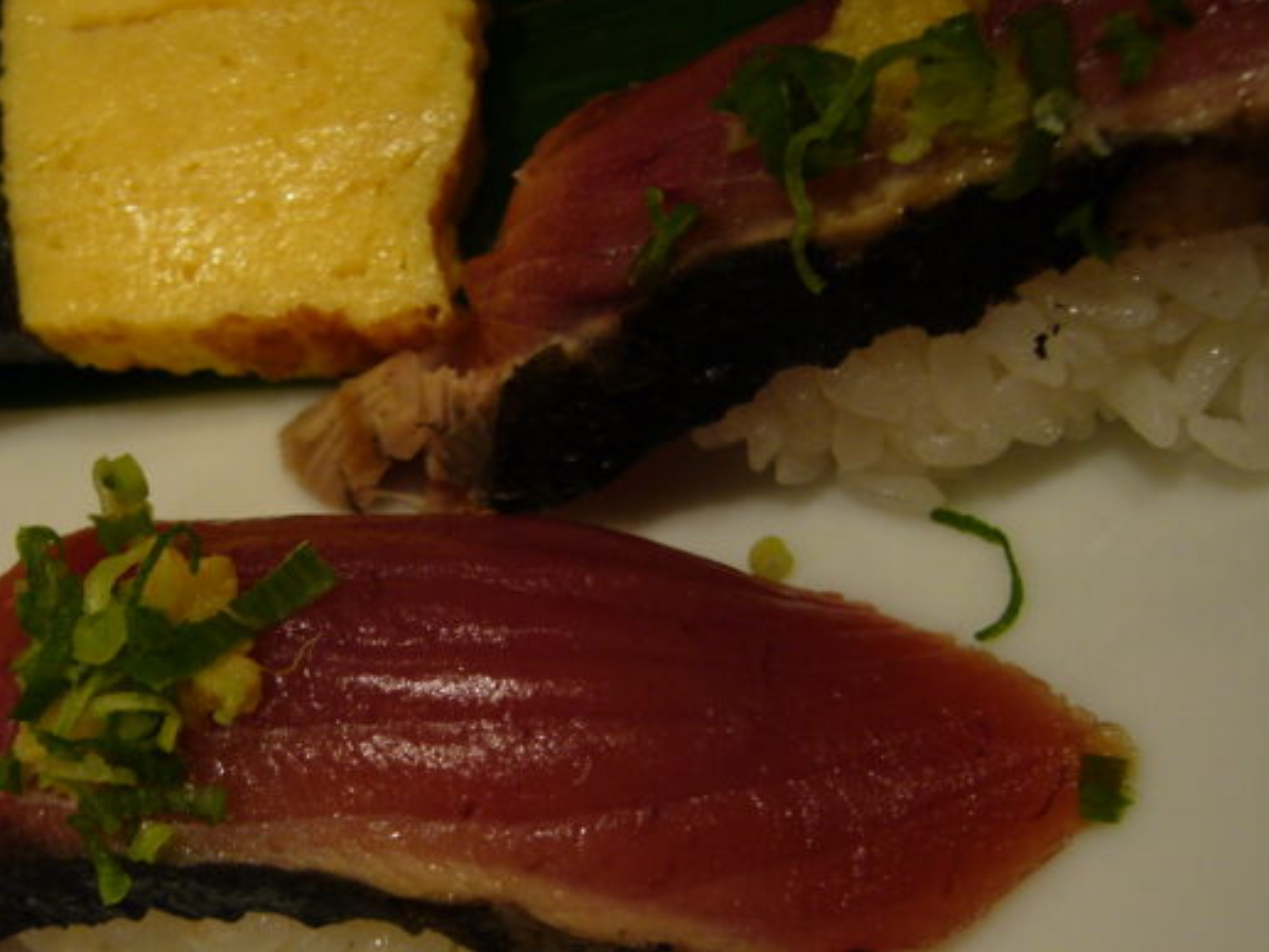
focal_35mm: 52
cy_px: 638
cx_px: 334
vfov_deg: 27.9
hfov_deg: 36.1
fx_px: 1907
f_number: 2.8
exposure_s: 1/50
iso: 100
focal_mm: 5.8
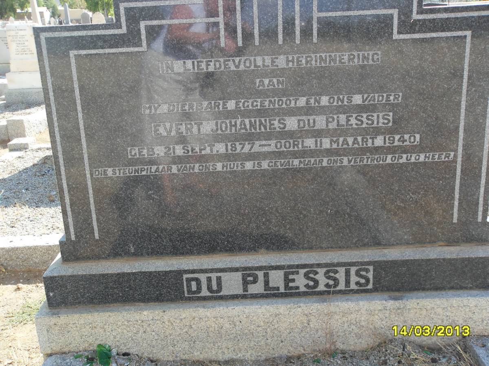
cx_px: 244
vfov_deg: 40.7
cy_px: 183
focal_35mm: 35
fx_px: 494
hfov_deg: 52.6
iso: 80
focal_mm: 6.3
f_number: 3.5
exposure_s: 1/250
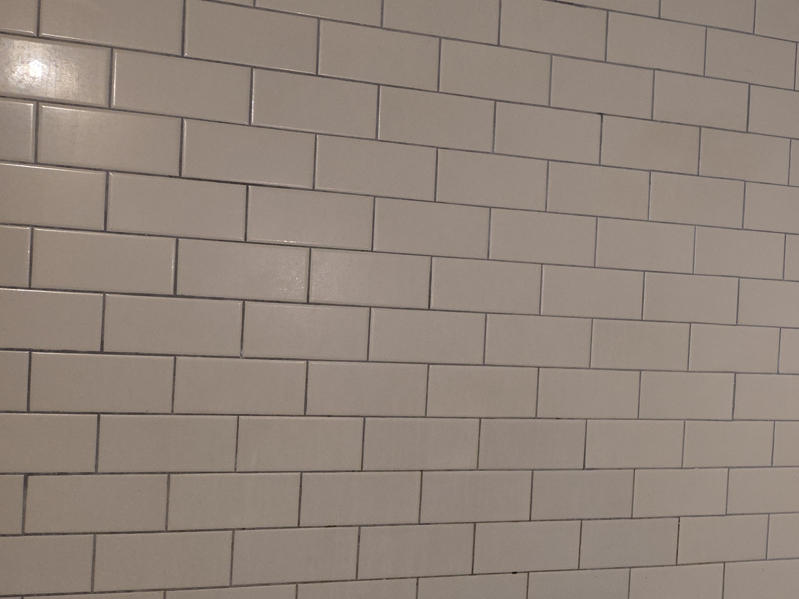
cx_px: 838
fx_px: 1131
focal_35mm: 49
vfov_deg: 29.6
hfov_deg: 34.6
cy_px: 357
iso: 50
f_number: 1.8
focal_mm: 5.4
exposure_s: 1/60
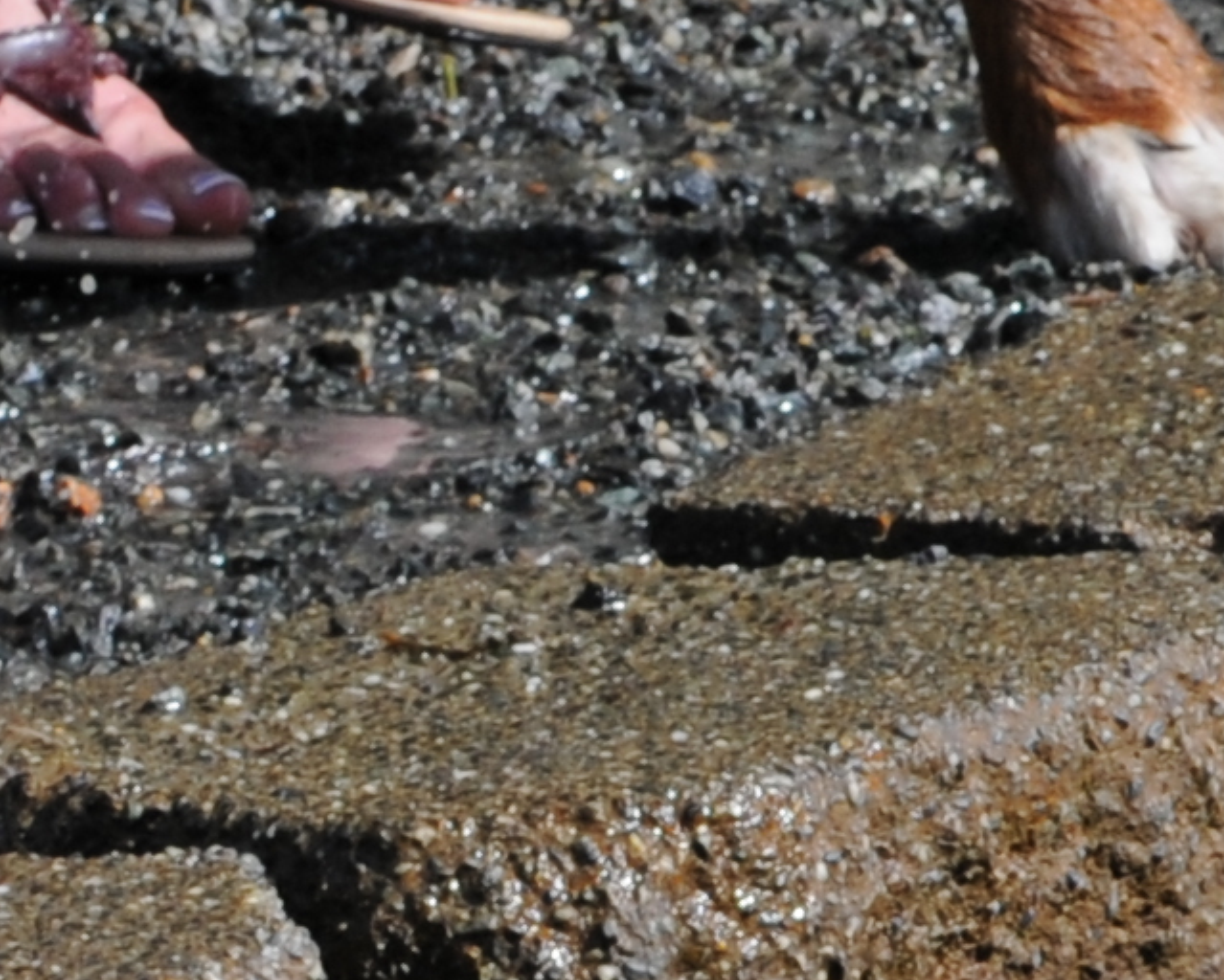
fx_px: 35891
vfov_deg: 1.6
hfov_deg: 1.9
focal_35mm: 990
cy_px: 1372
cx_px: 2636
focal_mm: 105
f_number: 8
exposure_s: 1/250
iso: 200
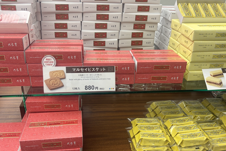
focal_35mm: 35
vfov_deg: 37.7
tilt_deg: -25.2
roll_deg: -0.8
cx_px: 114
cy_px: 89
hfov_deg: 54.4
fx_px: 220
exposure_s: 1/100
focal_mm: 5.96
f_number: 1.6
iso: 100
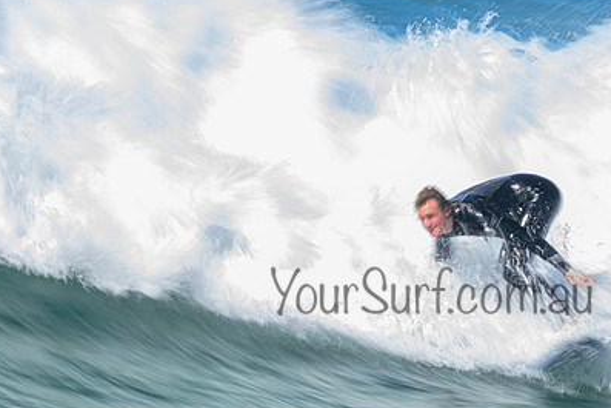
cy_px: 278
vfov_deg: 1.2
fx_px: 19830
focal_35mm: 1168
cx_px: 429
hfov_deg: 1.8
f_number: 11
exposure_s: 1/15
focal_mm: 800
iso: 32
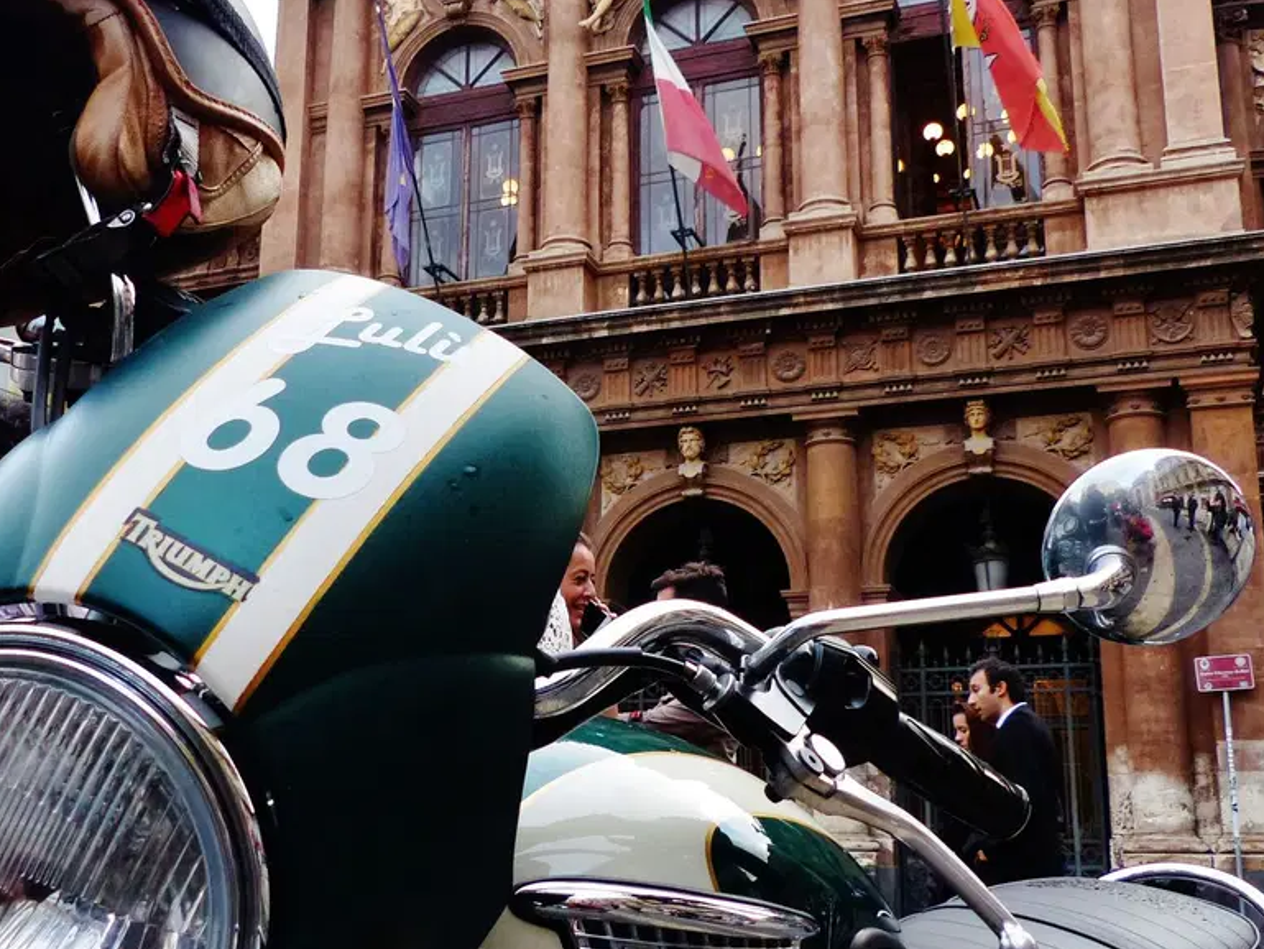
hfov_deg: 47.7
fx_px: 1424
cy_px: 530
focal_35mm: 39
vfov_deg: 36.8
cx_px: 549
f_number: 2.8
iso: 160
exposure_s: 1/60
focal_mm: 4.5
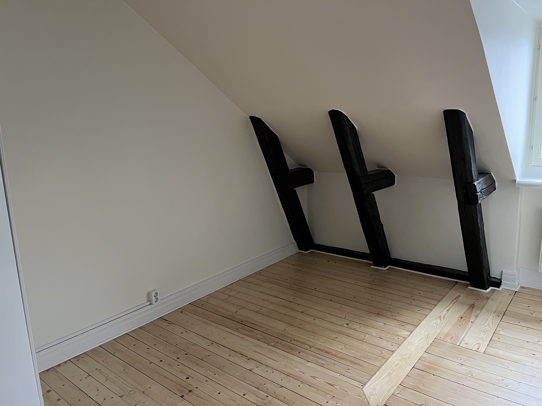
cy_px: 203
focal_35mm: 26
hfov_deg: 67.3
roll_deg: +0.8
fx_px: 407
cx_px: 271
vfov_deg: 53.1
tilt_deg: -11.5
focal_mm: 5.1
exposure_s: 1/60
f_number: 1.6
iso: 400
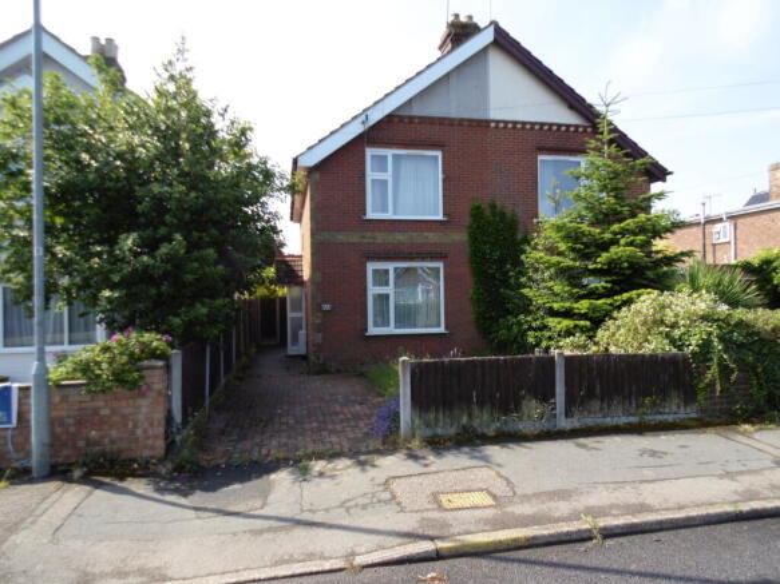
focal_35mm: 22
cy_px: 292
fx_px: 496
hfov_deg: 76.4
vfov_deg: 61.1
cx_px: 390
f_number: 3
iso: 100
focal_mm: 4
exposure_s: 1/640
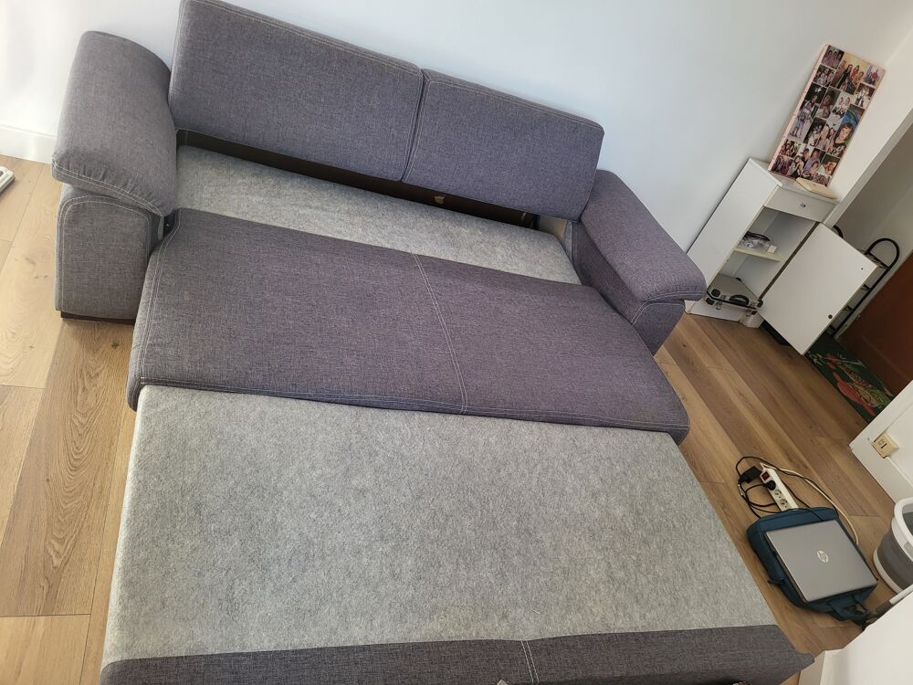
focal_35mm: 26
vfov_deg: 53.1
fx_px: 686
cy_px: 342
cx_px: 456
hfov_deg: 67.3
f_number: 1.8
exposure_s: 1/100
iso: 160
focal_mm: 5.4
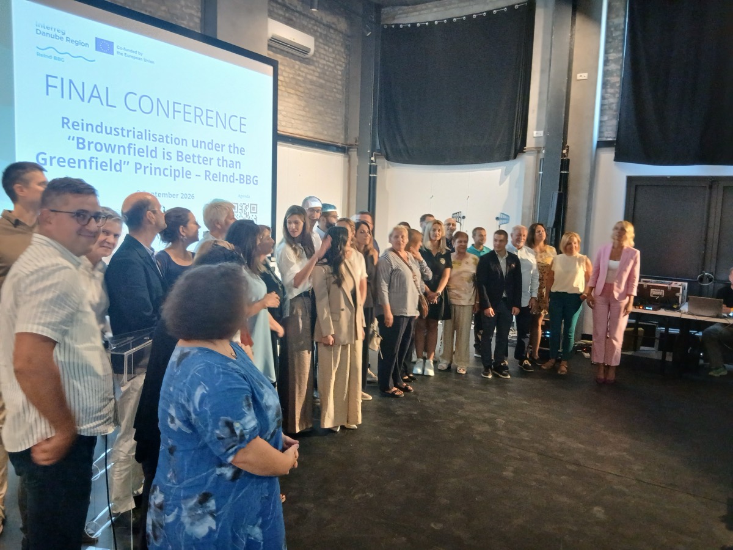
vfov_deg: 53.1
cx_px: 366
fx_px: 551
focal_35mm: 26
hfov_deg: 67.3
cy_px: 275
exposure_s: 1/20
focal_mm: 3.98
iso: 500
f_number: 1.8
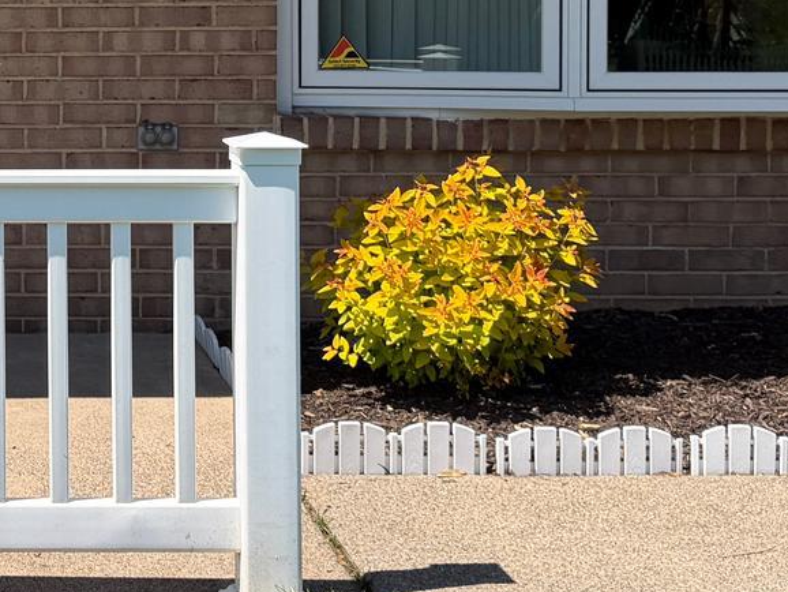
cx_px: -120
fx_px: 1936
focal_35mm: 85
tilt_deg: -0.3
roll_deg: +0.3
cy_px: 19
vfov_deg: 17.0
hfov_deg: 21.6
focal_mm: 6.76
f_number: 1.78
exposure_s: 1/3145
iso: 80
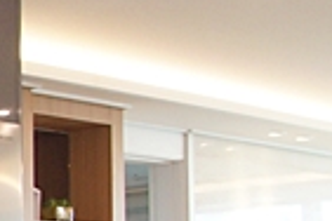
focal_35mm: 85
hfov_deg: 14.3
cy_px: 282
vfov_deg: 15.4
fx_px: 784
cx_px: -494
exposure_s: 1/80
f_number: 4
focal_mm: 10
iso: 800
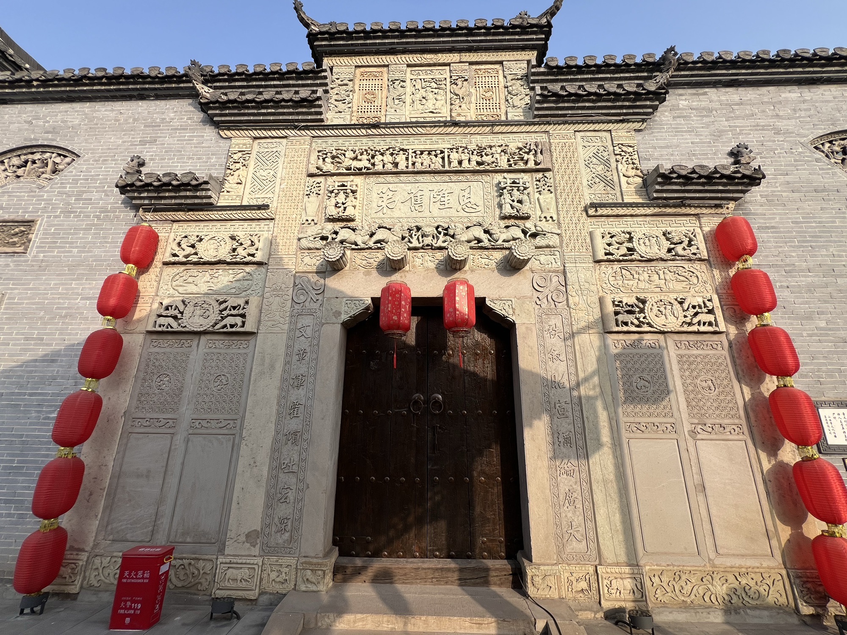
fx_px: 318
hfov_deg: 106.2
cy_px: 318
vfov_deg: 89.9
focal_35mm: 13
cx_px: 424
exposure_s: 1/717
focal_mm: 1.57
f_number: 1.8
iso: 32
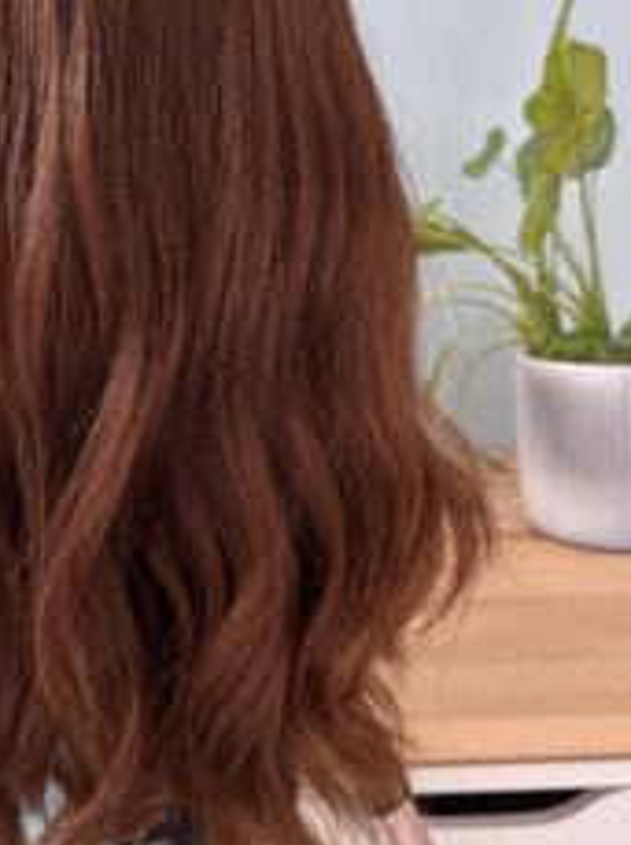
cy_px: 321
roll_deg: +3.7
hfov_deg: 34.1
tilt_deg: -6.6
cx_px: 244
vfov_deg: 44.5
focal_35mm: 42
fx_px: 1024
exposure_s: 1/71
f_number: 1.78
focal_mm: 6.76
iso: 200
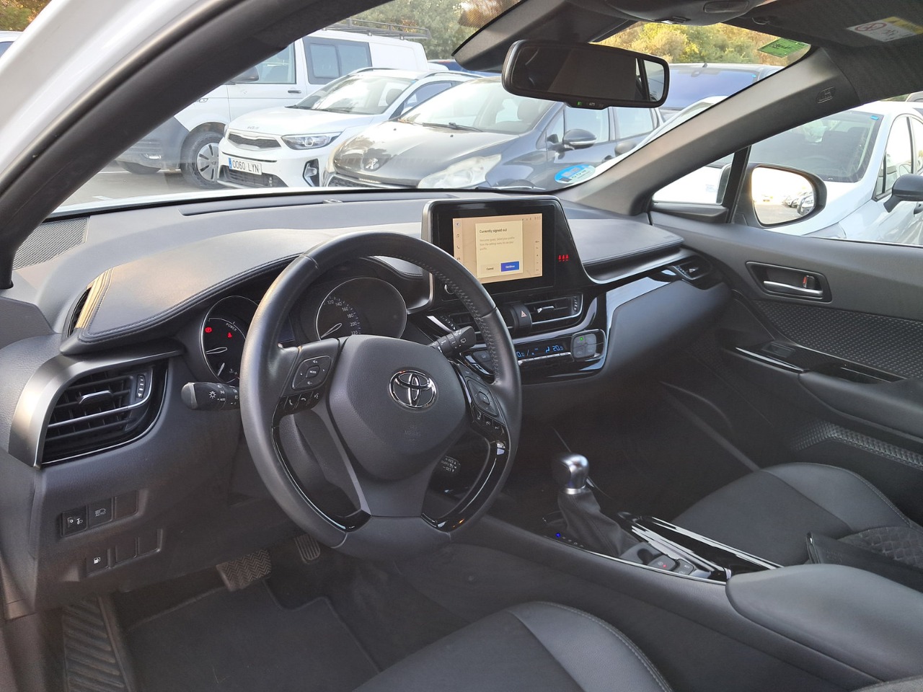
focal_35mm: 27
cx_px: 462
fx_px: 720
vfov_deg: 51.4
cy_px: 346
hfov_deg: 65.3
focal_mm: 4
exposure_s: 1/50
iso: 50
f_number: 1.8
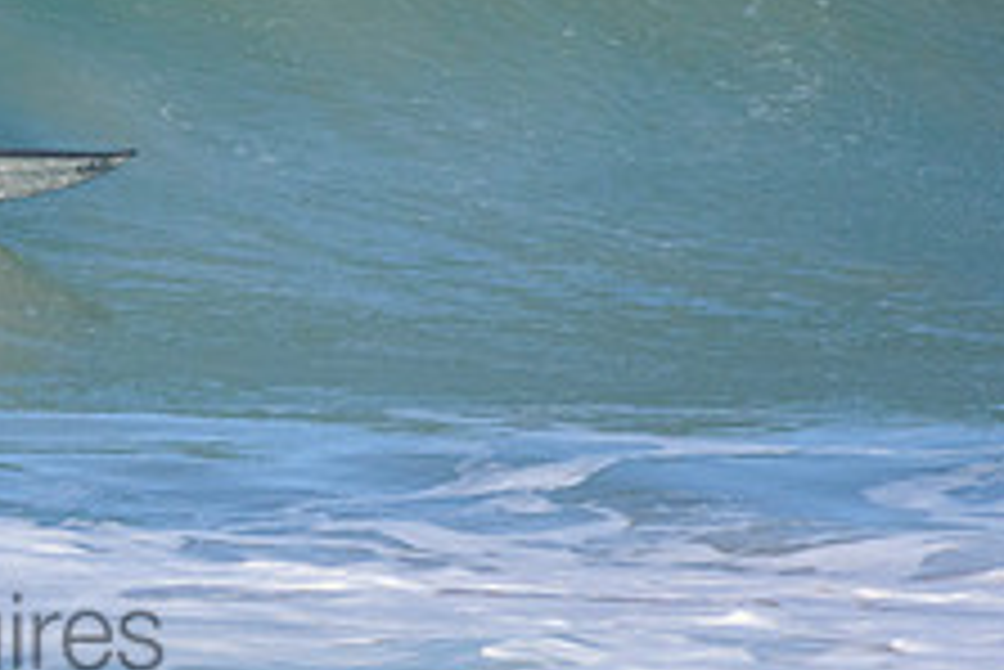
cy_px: -115
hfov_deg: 1.1
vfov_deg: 0.7
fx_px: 54361
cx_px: -185
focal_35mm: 1948
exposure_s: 1/4000
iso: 800
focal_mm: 500
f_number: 5.6
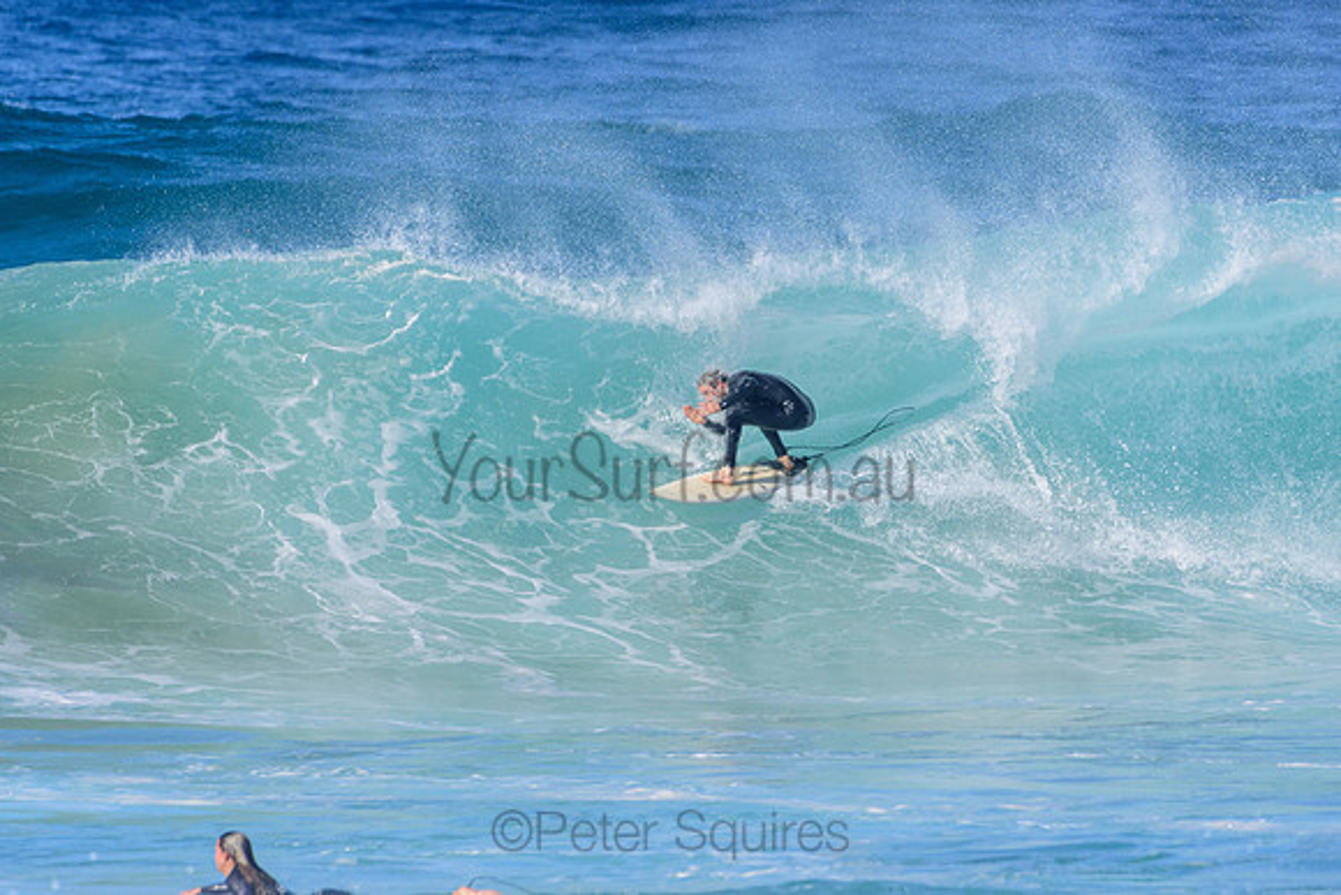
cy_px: 448
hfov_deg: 2.7
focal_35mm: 750
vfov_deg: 1.8
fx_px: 27943
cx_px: 670
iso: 280
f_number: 5.6
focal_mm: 500
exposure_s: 1/2000
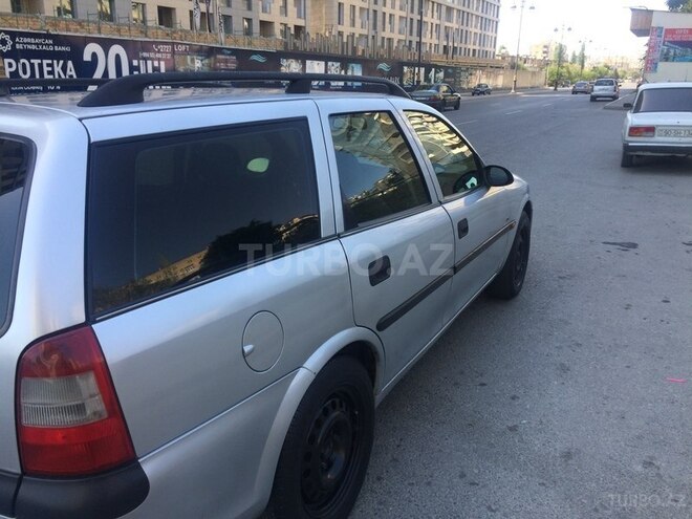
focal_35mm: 29
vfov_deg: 48.2
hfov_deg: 61.7
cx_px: 346
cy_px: 260
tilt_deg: -19.4
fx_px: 580
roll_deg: +1.9
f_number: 2.2
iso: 32
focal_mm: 4.15
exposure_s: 1/406
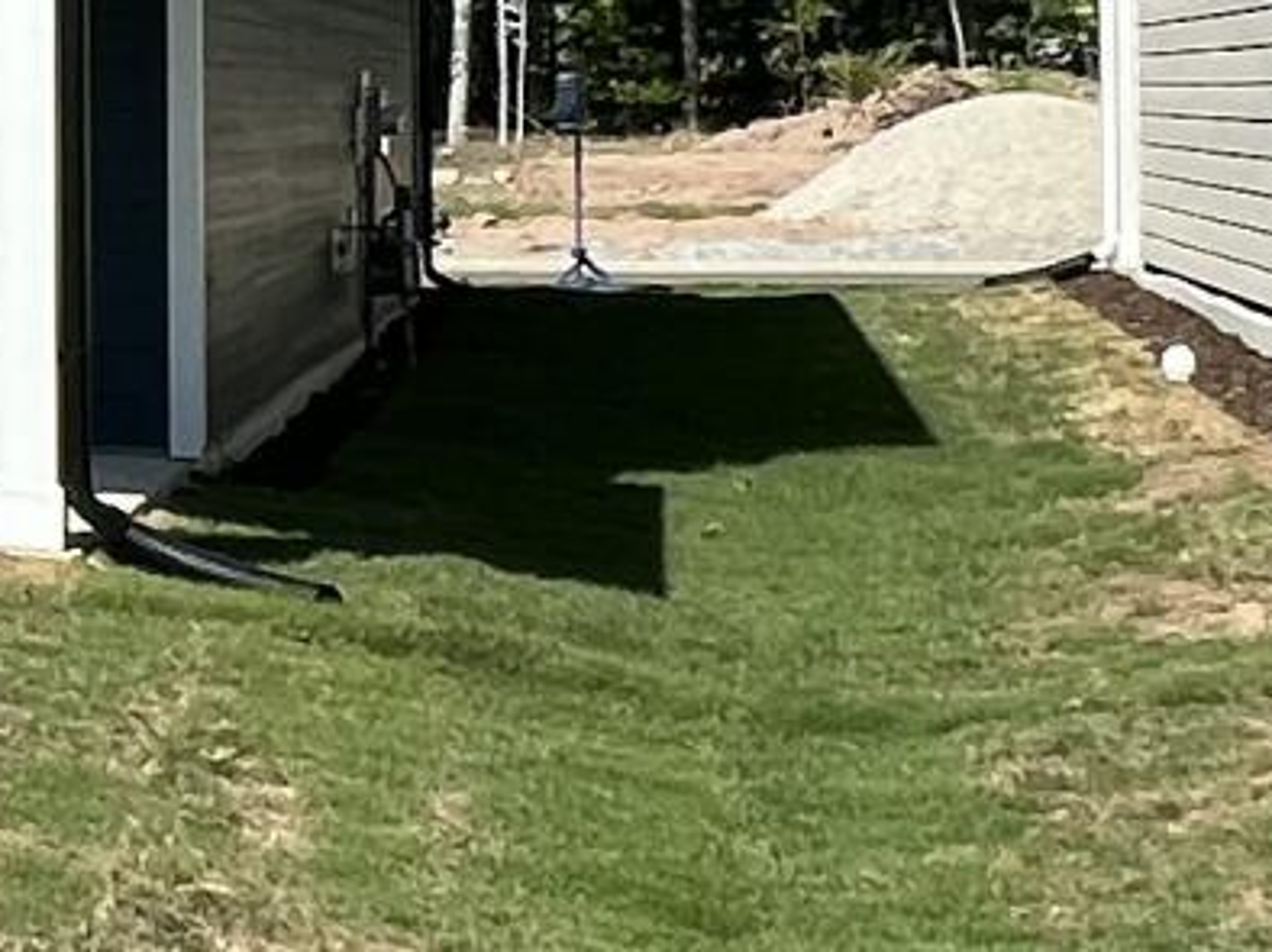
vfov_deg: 14.6
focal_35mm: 99
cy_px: -90
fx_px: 3636
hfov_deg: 16.6
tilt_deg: +3.5
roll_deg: -0.1
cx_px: -1017
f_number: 1.8
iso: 32
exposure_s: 1/1468
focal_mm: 1.57
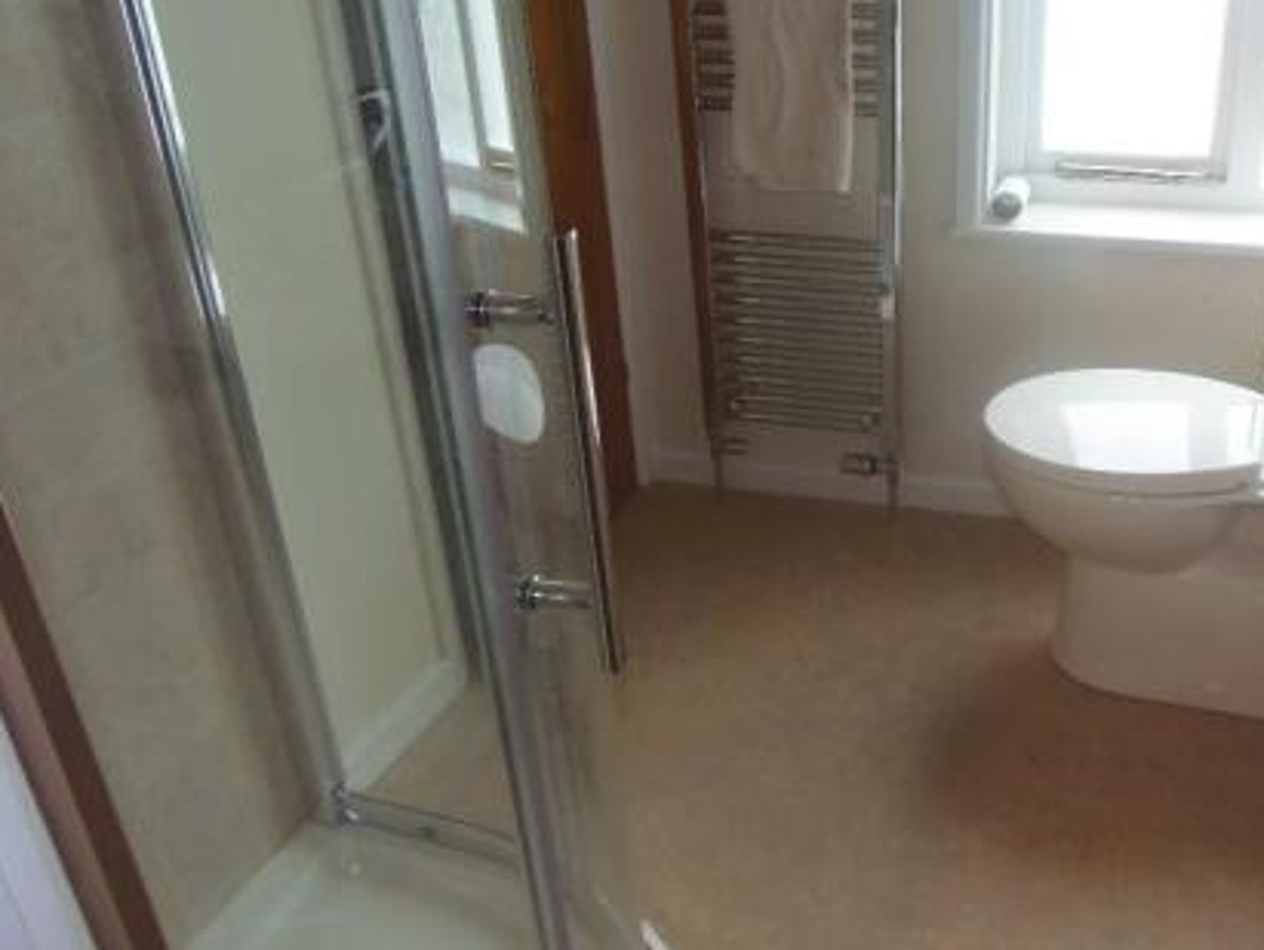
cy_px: 420
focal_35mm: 34
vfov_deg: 41.8
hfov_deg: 53.1
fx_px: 1243
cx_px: 820
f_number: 2.9
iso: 200
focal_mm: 4.3
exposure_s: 1/30
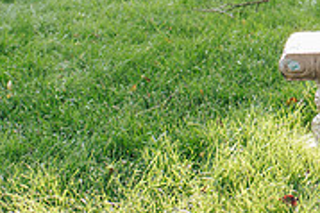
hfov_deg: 13.4
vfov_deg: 9.2
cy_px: -63
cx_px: 442
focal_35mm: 146
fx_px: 1297
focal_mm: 35
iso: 250
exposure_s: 1/250
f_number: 2.8
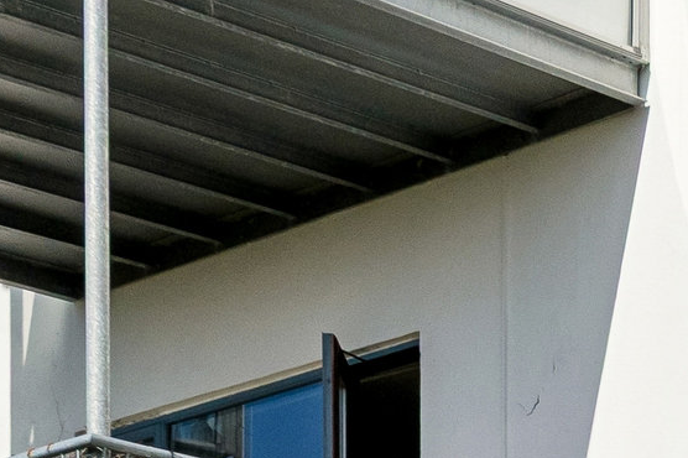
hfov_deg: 11.9
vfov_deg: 7.7
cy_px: 1177
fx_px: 3094
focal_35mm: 162
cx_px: 1140
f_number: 8
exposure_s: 1/1000
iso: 250
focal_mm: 20
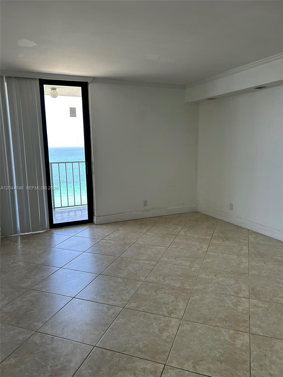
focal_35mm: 26
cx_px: 142
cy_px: 188
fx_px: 283
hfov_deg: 53.1
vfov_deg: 67.3
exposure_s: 1/163
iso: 50
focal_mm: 5.7
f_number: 1.5
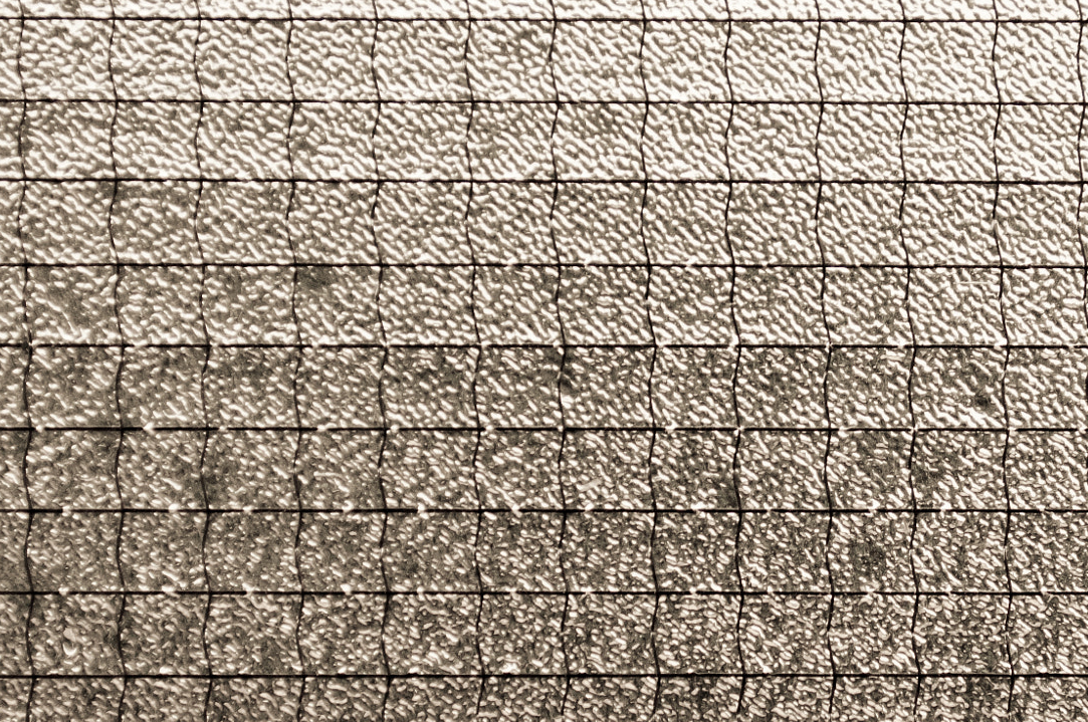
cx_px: 582
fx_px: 4707
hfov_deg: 13.2
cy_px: 529
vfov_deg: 8.8
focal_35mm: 156
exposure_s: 1/640
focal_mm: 55
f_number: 3.2
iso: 320
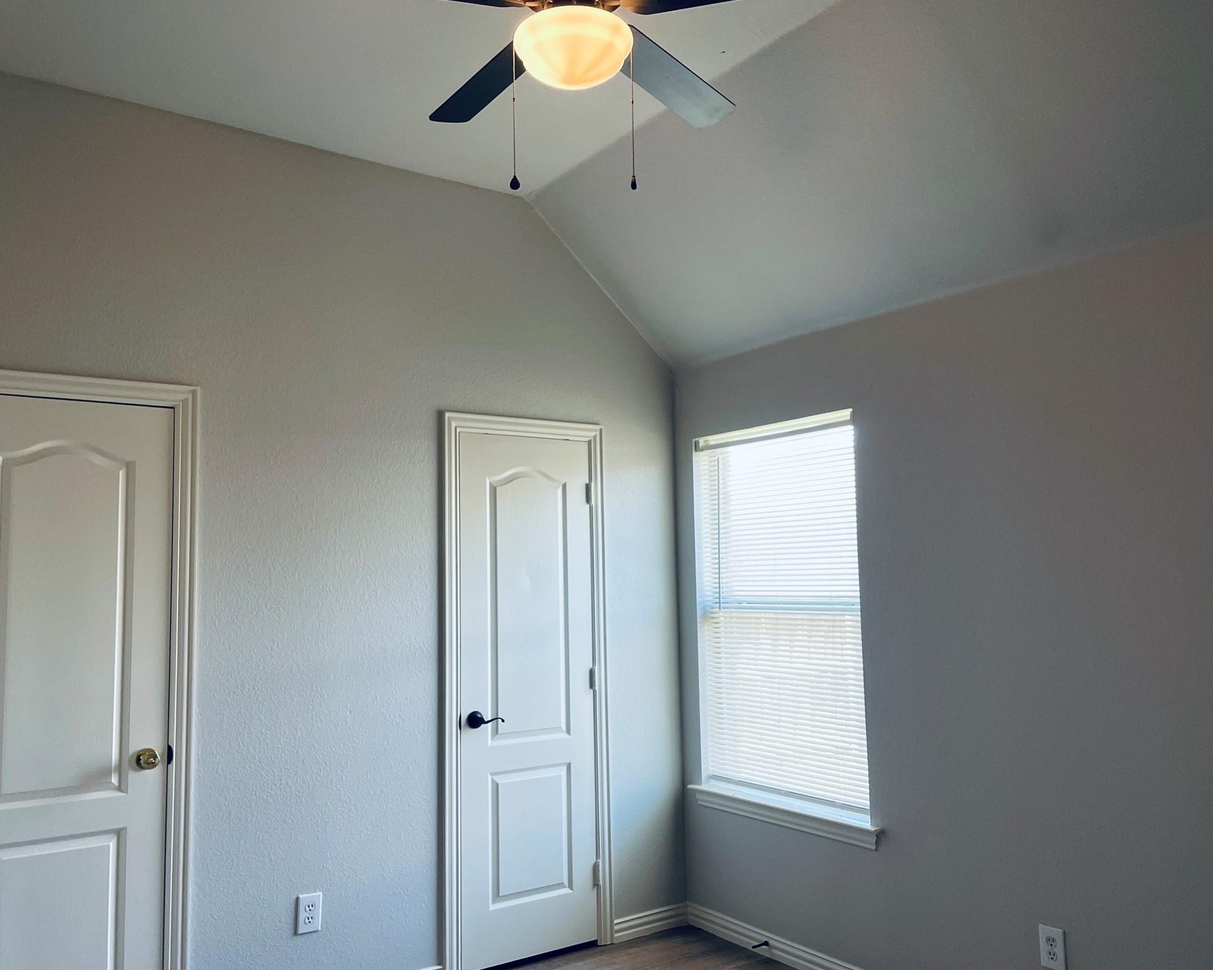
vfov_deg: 51.5
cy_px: 487
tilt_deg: +6.1
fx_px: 1005
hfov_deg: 62.2
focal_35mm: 28
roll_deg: +1.6
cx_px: 597
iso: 125
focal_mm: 4.2
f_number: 1.6
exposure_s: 1/120
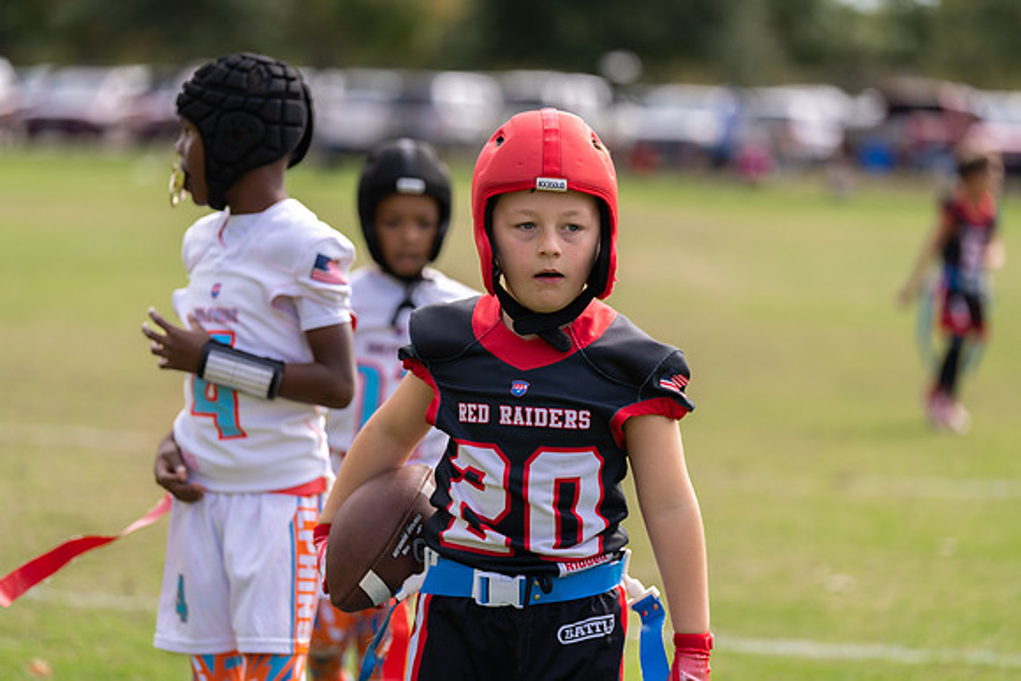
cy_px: 340
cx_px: 510
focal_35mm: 132
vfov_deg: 10.4
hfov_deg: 15.5
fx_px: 3744
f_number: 2.8
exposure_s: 1/1600
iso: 100
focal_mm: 132
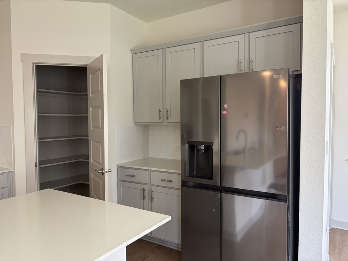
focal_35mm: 26
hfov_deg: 67.3
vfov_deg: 53.1
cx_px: 174
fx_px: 261
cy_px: 130
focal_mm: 5.96
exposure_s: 1/60
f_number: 1.6
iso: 100
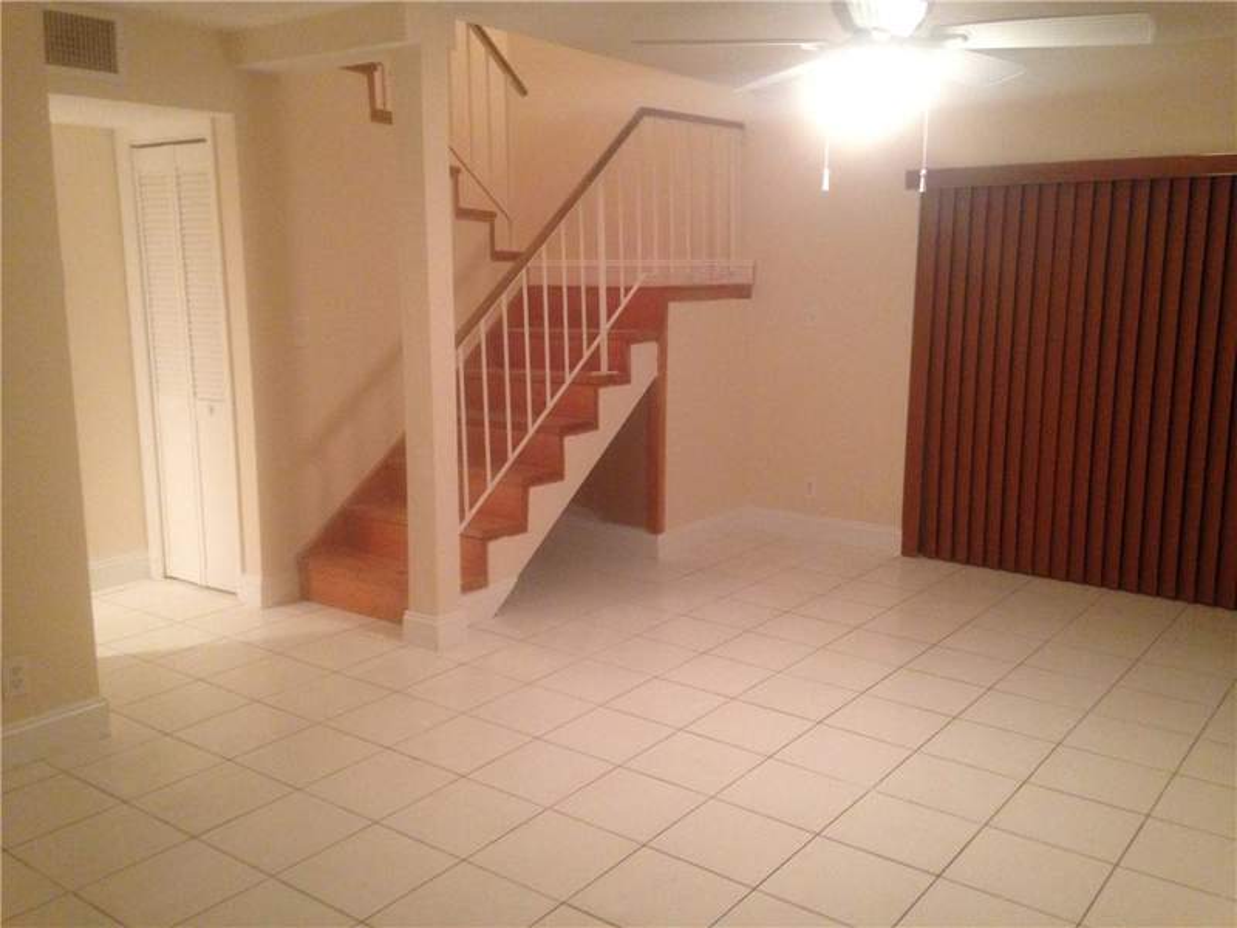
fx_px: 1179
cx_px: 618
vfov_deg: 42.9
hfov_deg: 55.4
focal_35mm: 33
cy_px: 464
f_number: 2.4
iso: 320
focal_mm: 4.12
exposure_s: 1/20
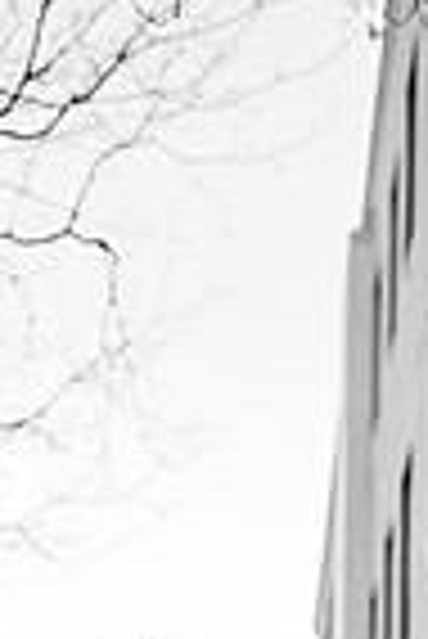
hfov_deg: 17.7
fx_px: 1352
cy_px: 963
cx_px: 50
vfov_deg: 22.0
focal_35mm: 76
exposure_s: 1/320
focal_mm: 24
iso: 160
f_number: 2
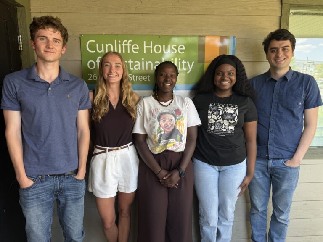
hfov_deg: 71.6
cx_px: 162
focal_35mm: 24
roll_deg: +0.5
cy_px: 121
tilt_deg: -9.5
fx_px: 224
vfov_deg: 56.8
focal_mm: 6.76
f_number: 1.78
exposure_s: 1/121
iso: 80
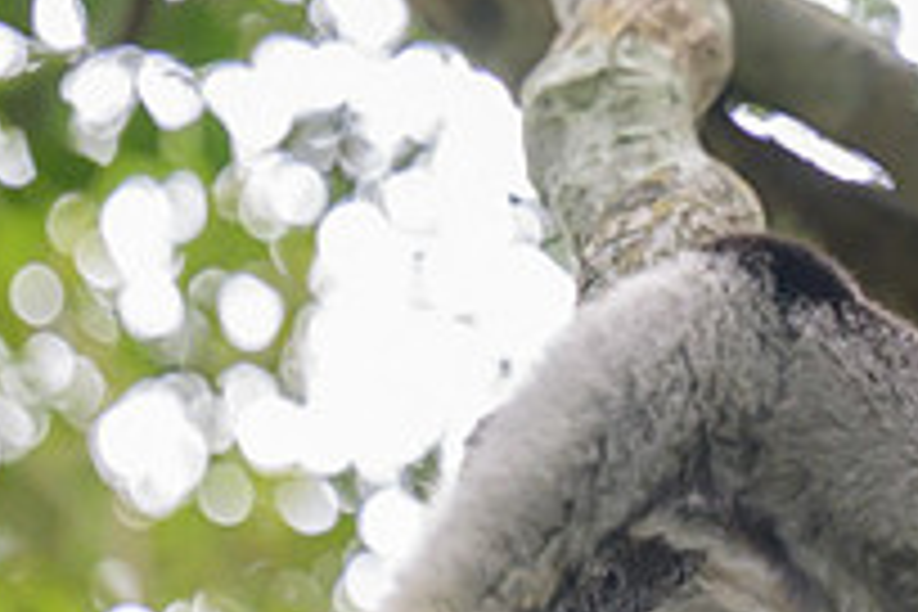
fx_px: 9103
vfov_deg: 3.9
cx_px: 919
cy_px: 205
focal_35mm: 357
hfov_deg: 5.8
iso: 2500
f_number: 2.8
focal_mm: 104
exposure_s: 1/1000
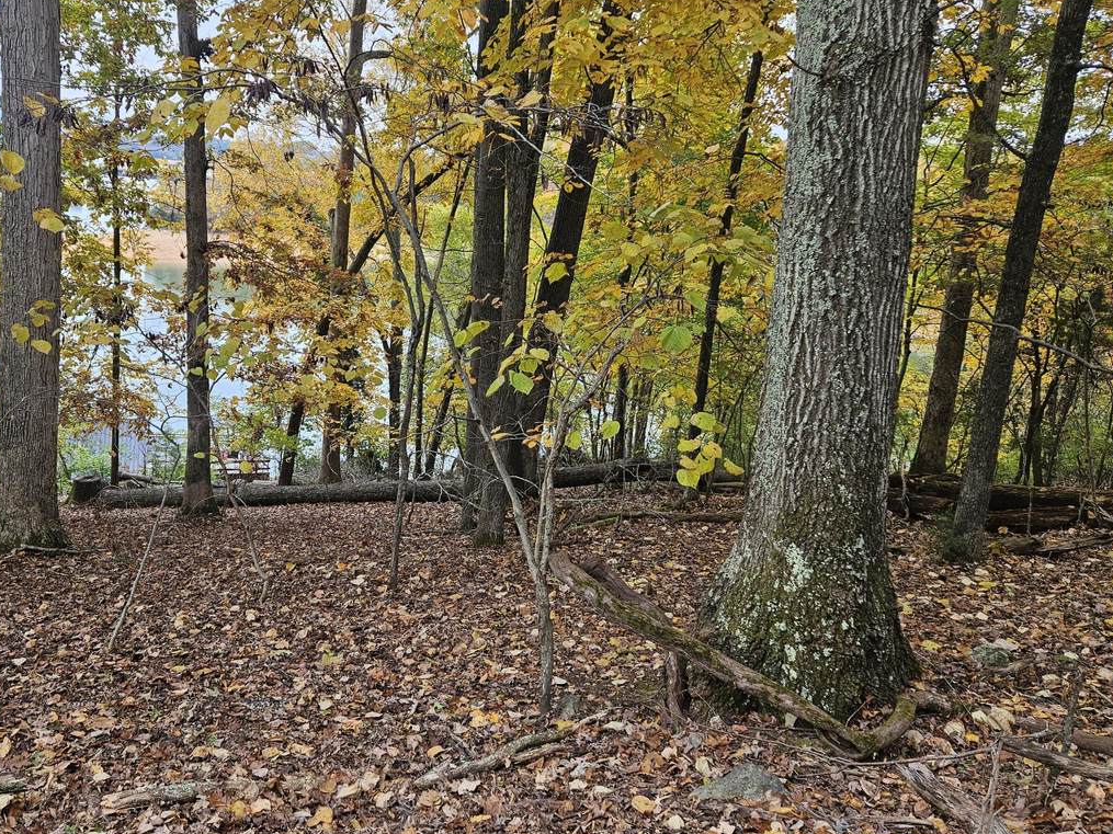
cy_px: 388
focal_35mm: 29
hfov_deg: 61.3
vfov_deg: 48.2
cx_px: 463
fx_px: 932
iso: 80
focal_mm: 5.4
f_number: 1.8
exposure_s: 1/180
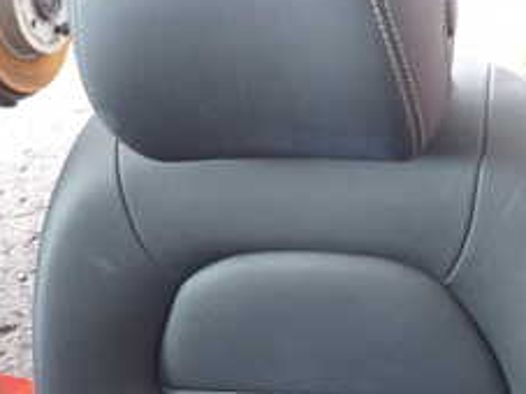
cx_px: 301
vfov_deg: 21.9
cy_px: 324
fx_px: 1002
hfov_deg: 29.4
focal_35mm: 66
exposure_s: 1/30
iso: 320
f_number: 2
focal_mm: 4.5
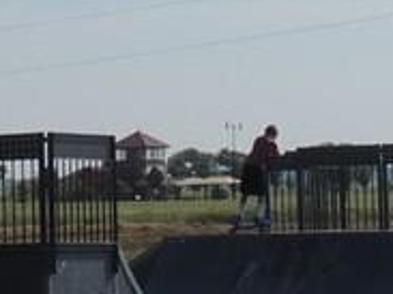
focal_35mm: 241
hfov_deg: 8.0
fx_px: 2734
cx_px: -210
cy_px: -49
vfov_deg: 6.1
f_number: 4.3
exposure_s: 1/1250
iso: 100
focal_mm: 7.6
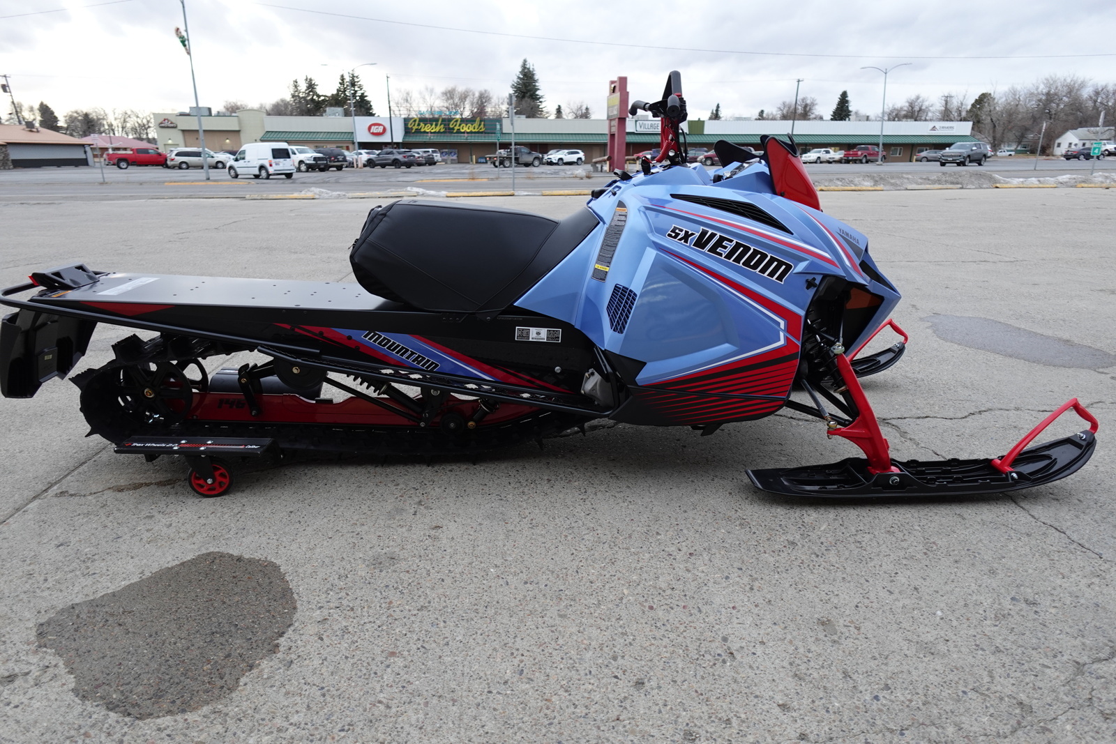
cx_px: 558
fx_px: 620
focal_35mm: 20
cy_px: 372
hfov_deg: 84.0
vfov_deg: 61.9
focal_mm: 7.6
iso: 125
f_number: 2
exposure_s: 1/125
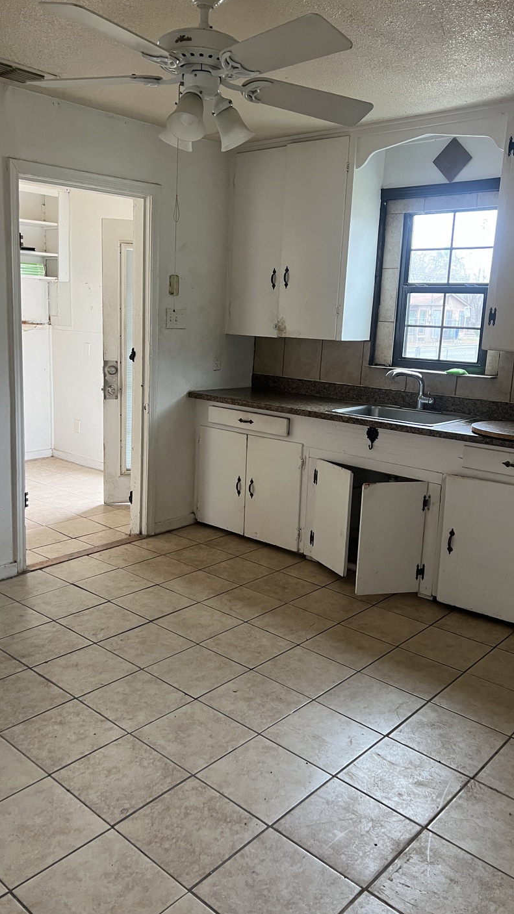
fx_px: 703
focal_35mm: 29
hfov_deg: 40.2
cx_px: 246
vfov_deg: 66.1
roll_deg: -3.0
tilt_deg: -11.4
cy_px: 449
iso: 125
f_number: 1.5
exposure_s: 1/68
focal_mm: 5.7
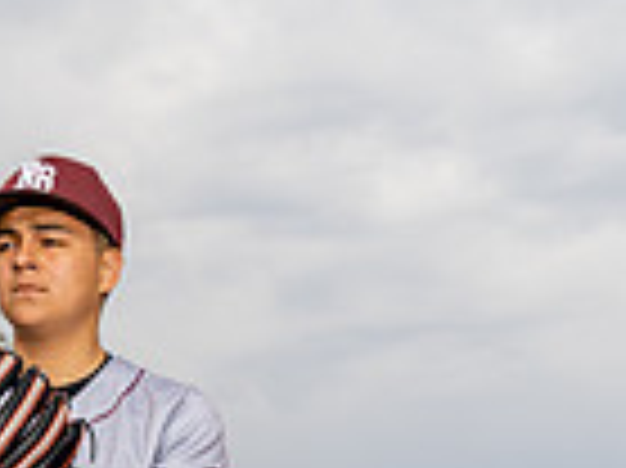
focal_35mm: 162
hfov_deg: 12.1
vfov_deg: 8.6
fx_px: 2927
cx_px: 50
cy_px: 994
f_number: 5.6
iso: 100
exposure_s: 1/250
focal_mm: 52
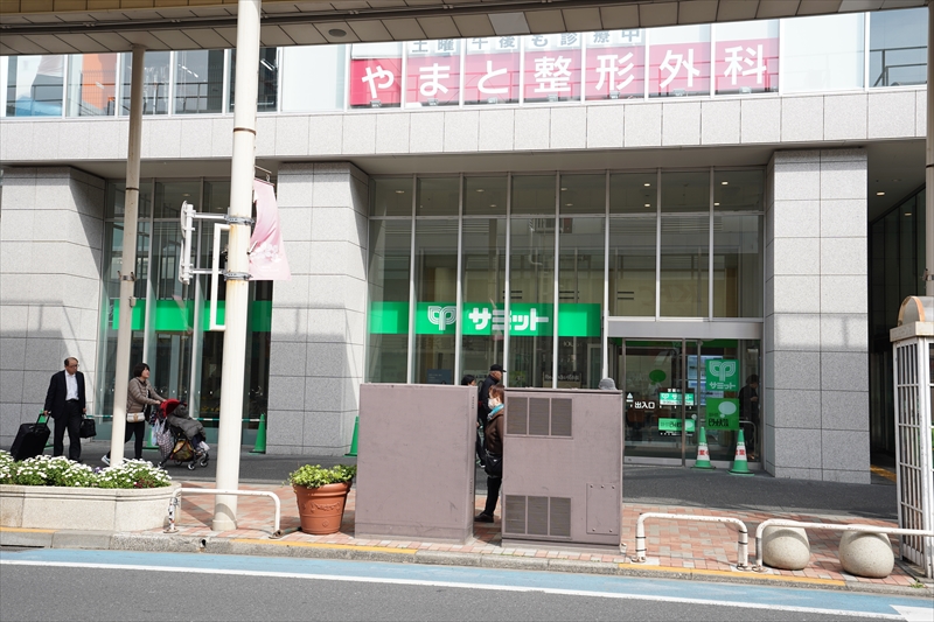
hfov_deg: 54.4
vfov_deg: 37.8
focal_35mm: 35
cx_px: 467
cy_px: 311
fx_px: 908
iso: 100
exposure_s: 1/250
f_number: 4.5
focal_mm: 35
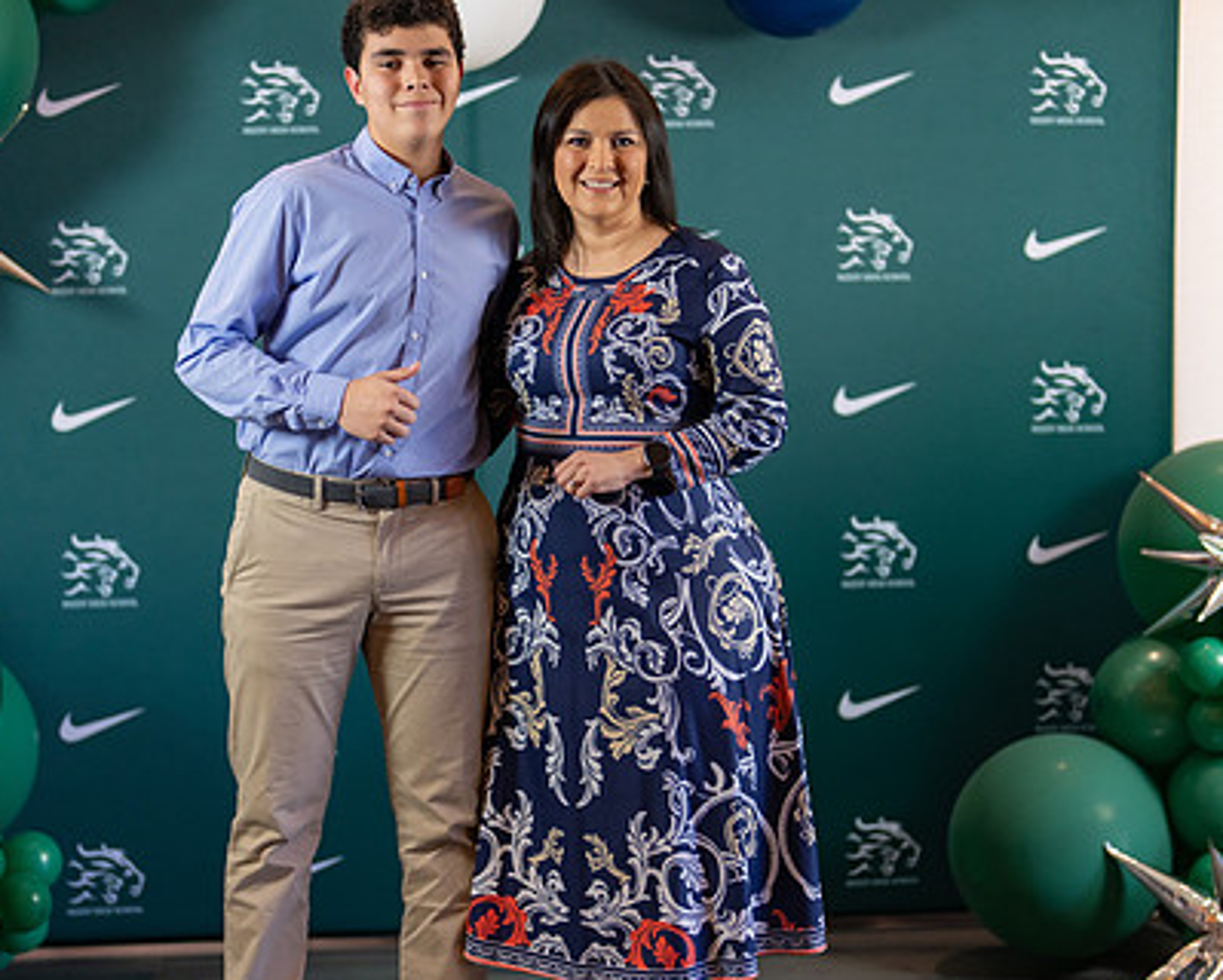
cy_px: 574
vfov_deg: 20.2
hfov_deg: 25.0
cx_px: 577
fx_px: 2754
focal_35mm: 76
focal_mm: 50
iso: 500
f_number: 1.2
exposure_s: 1/400
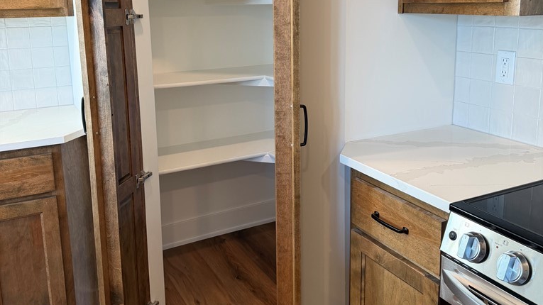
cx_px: 272
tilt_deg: -10.5
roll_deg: +0.6
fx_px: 504
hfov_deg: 56.6
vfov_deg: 33.4
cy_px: 98
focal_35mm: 35
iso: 125
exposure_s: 1/60
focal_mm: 6.76
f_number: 1.78
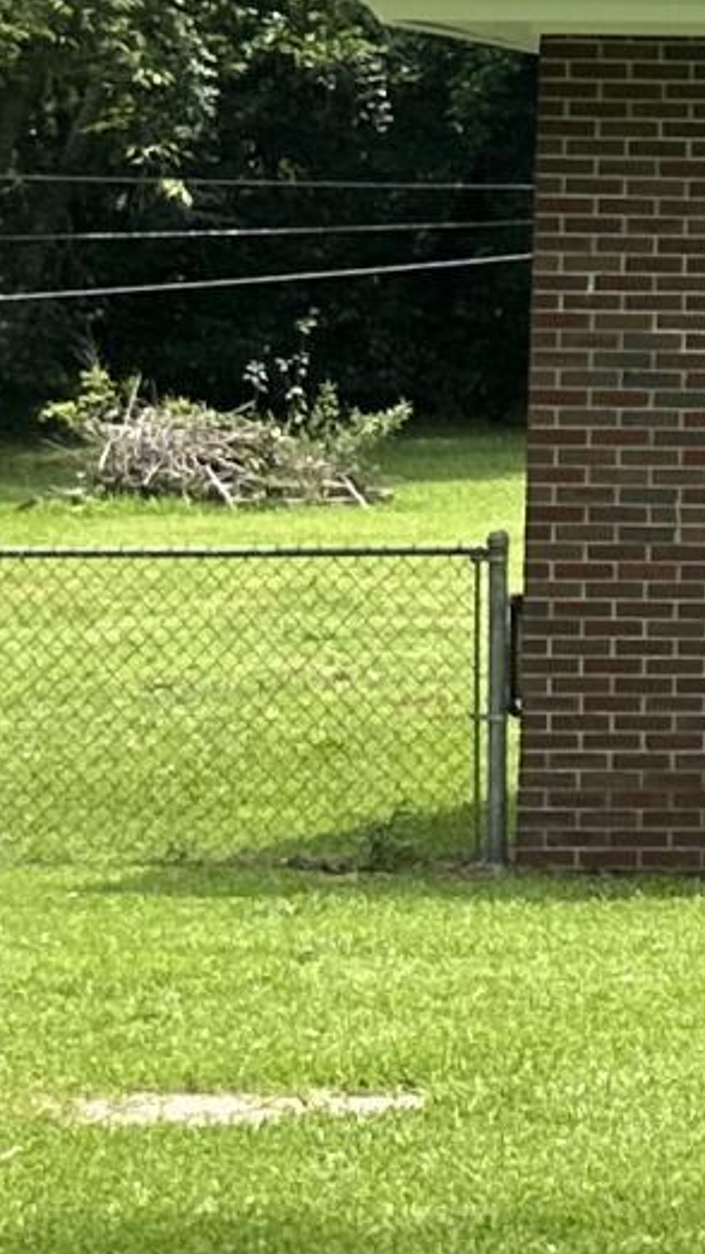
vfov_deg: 14.3
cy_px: 429
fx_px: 4987
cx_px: 3069
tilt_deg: +2.4
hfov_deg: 6.2
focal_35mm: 150
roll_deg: -0.4
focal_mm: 6.86
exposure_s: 1/1988
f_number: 1.78
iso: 80
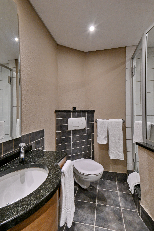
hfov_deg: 67.4
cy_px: 111
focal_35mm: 18
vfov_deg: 90.0
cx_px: 76
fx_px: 115
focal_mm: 17
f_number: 16
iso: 320
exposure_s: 2
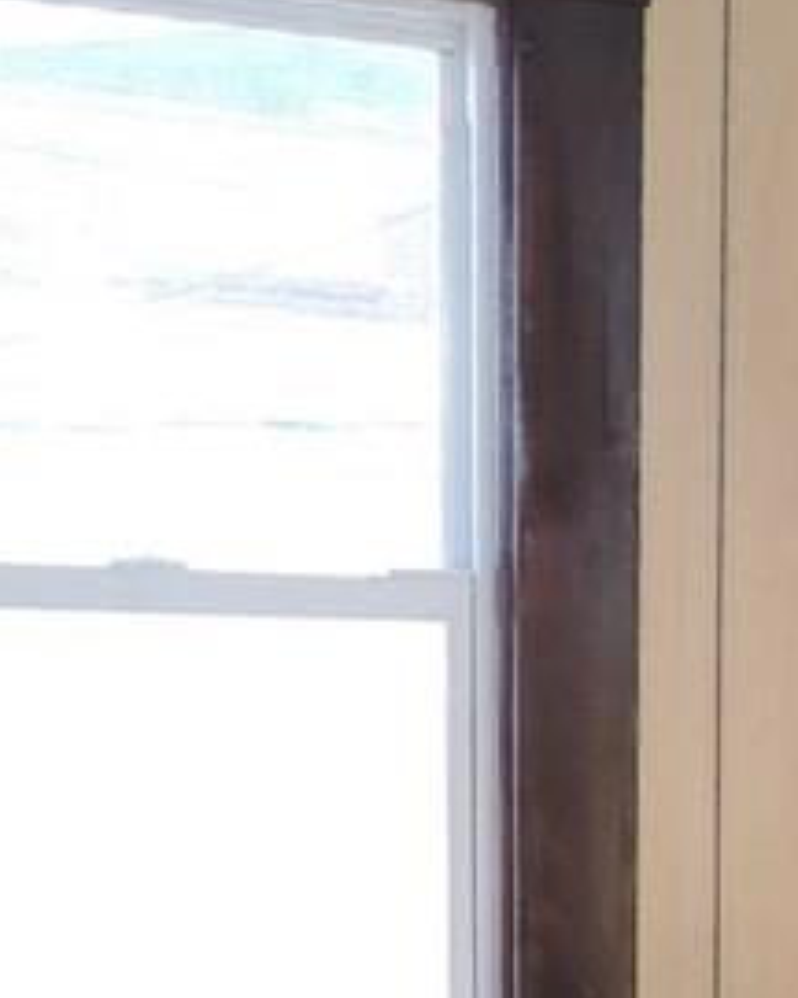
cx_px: 1637
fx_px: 2627
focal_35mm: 89
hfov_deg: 14.2
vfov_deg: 20.9
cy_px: 954
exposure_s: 1/40
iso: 160
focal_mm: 4.3
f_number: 3
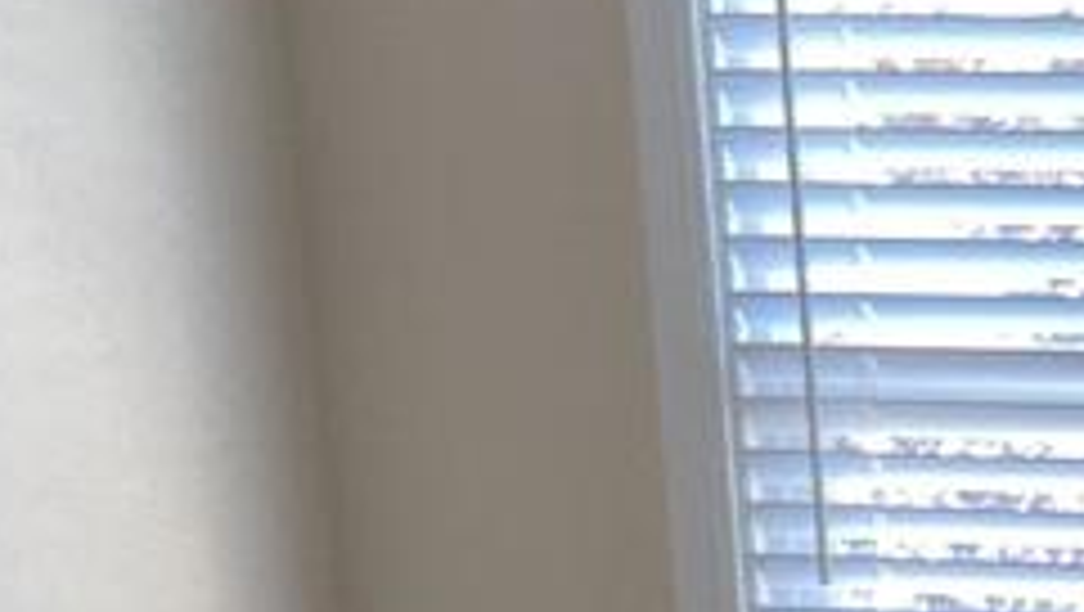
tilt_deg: -13.1
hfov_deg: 14.2
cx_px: 1957
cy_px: 1017
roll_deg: +0.1
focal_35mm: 134
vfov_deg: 8.8
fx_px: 3855
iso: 80
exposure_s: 1/60
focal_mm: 3
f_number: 1.8
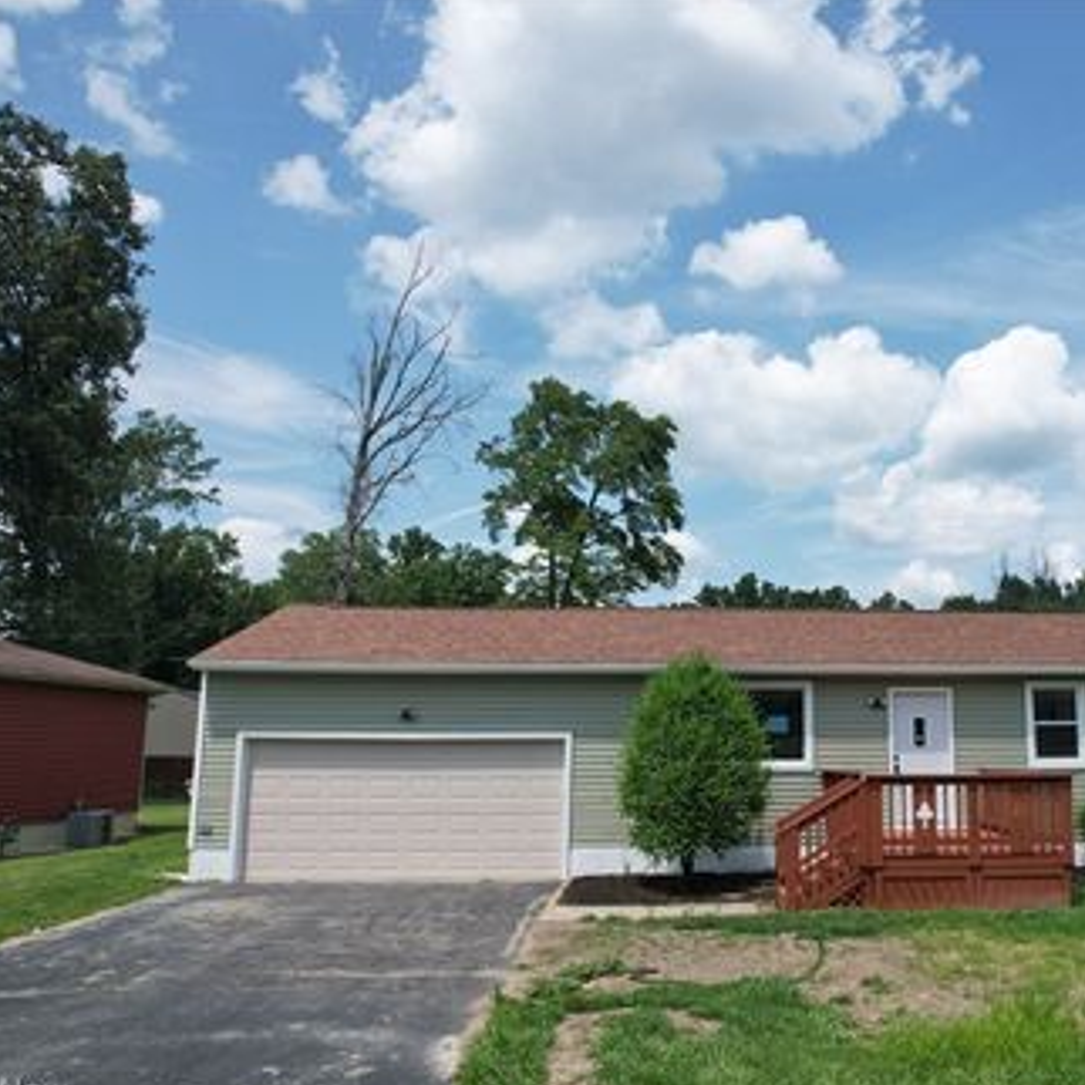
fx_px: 1028
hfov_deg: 54.1
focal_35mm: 29
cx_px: 755
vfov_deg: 55.6
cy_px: 554
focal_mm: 8.38
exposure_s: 1/2500
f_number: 2.8
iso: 130
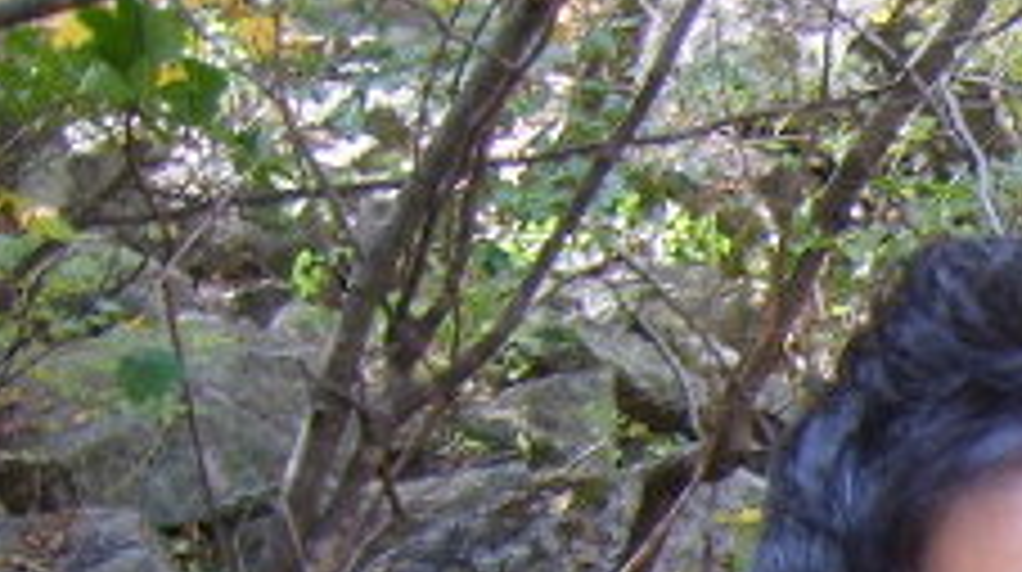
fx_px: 4303
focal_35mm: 159
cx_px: 2051
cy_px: 1036
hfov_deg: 12.0
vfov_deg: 7.4
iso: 50
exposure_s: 1/30
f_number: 2.8
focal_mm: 7.4
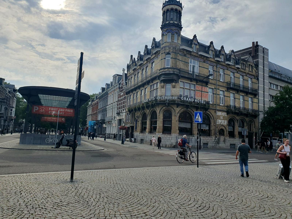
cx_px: 146
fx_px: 219
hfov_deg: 67.3
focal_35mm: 26
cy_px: 110
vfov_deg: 53.1
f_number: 2.4
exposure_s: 1/3333
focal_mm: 4.3
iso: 50
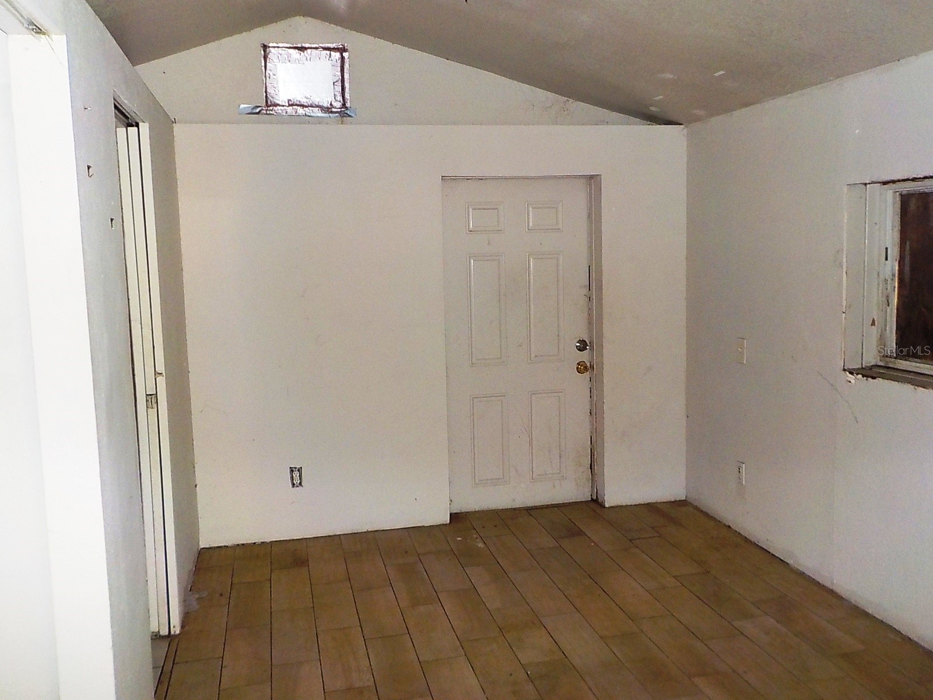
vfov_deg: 46.8
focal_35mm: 30
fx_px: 809
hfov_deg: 60.0
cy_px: 350
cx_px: 466
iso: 280
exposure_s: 1/30
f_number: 3.3
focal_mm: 4.1
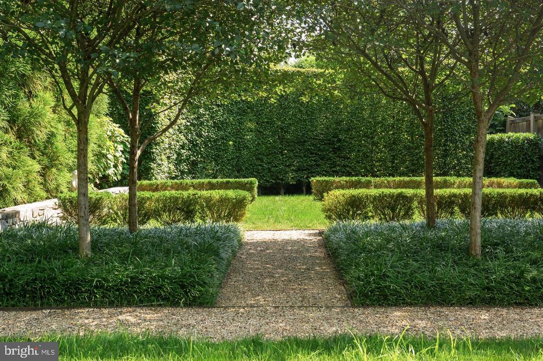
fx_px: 723
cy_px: 180
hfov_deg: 41.1
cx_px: 272
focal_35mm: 48
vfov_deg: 28.0
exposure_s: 1/250
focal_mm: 48
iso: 800
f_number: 10
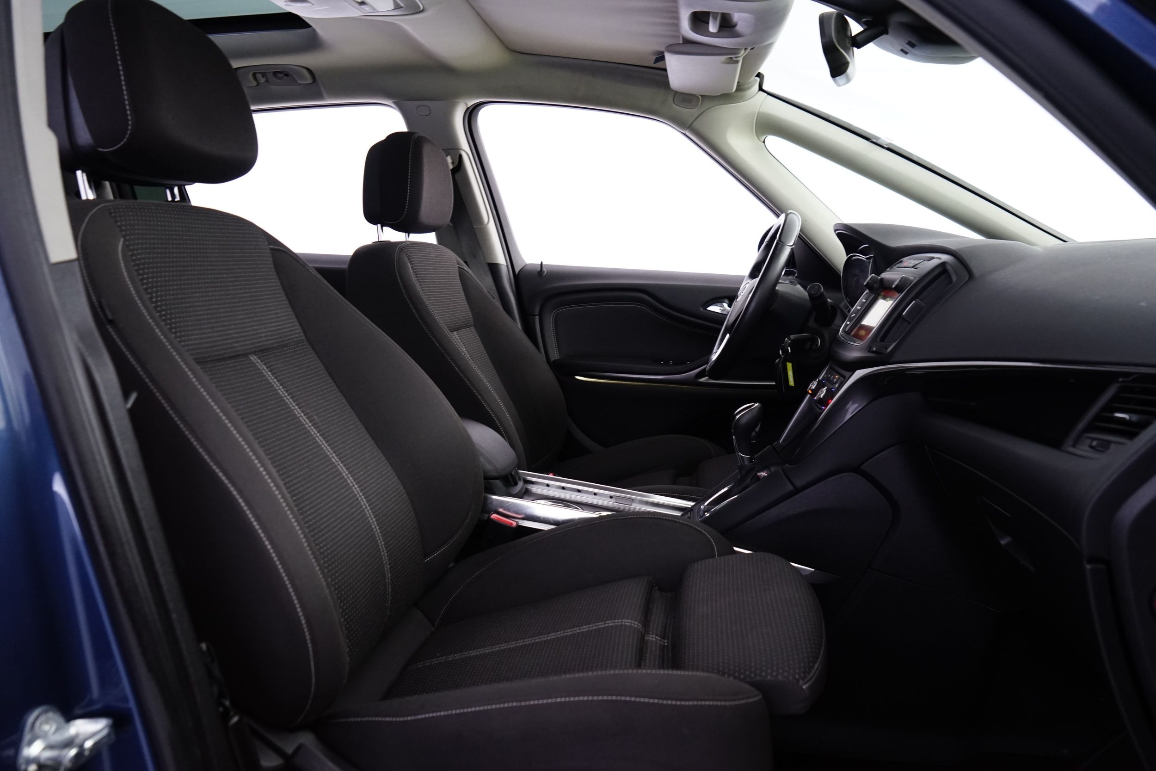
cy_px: 386
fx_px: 771
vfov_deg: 53.1
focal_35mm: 24
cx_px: 578
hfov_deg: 73.7
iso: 1600
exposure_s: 1/8
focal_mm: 24
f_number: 5.6
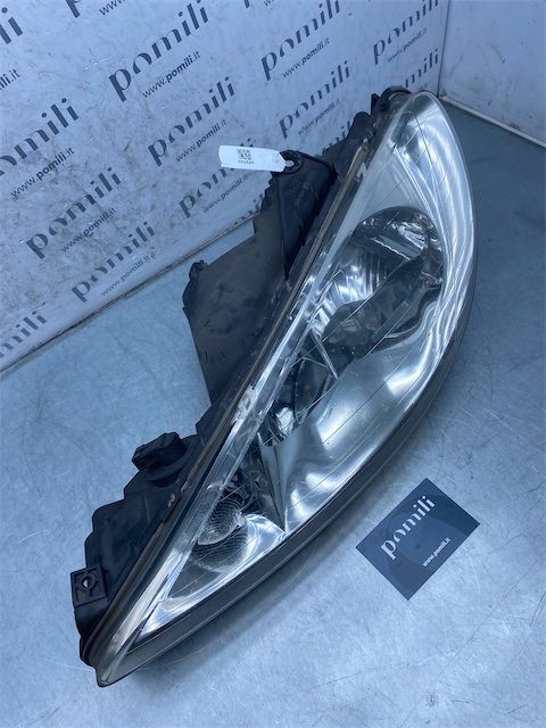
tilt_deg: -54.1
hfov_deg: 53.1
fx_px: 547
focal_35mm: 26
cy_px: 364
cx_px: 273
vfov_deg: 67.3
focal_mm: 4.25
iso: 32
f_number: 1.8
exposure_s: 1/1114
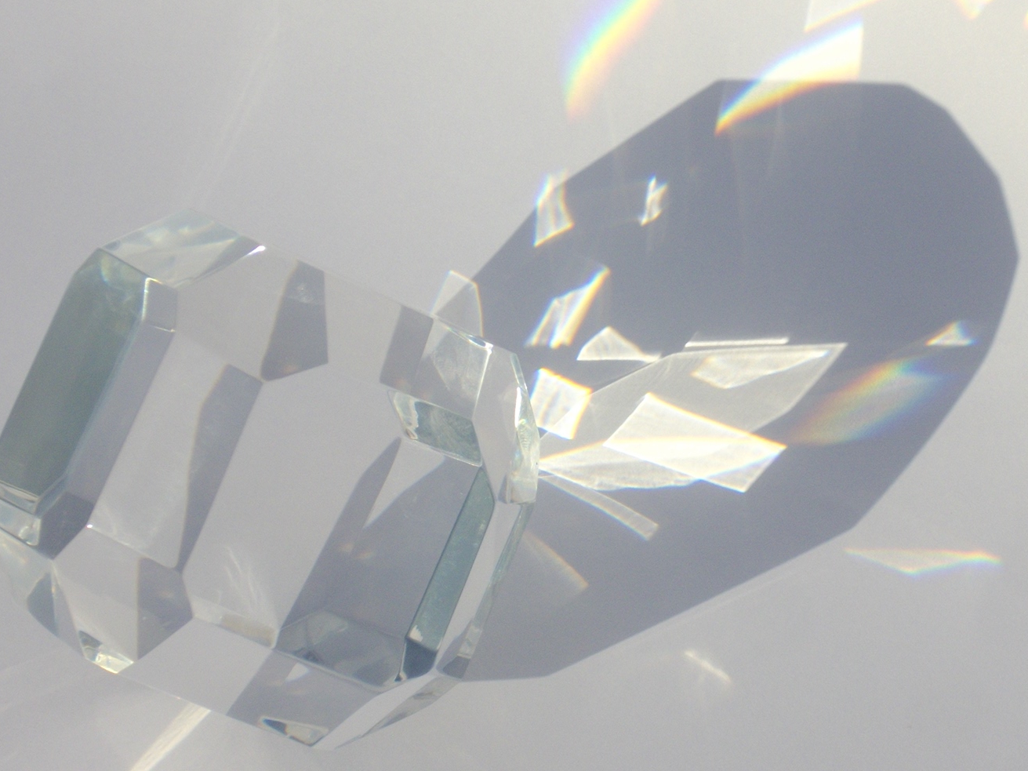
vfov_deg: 9.0
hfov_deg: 12.0
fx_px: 4870
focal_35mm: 164
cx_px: 583
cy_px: 295
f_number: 10.4
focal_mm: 18.6
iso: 100
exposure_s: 1/400
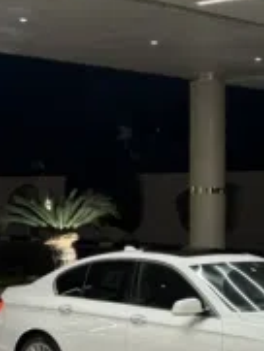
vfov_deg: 18.5
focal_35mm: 106
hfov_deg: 13.9
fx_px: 1077
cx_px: 221
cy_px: 235
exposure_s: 1/50
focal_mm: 6.76
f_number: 1.78
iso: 160
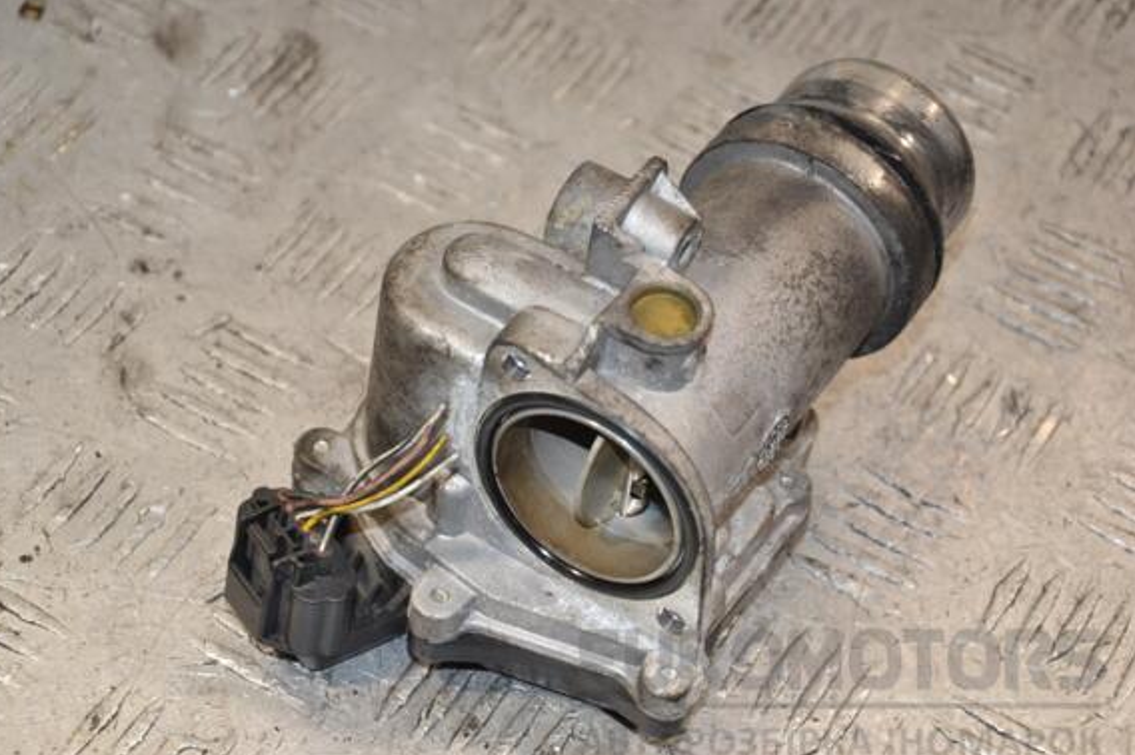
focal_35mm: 111
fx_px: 3497
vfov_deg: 12.3
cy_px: 393
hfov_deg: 18.4
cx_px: 542
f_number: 6.3
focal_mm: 70
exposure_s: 1/200
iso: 800
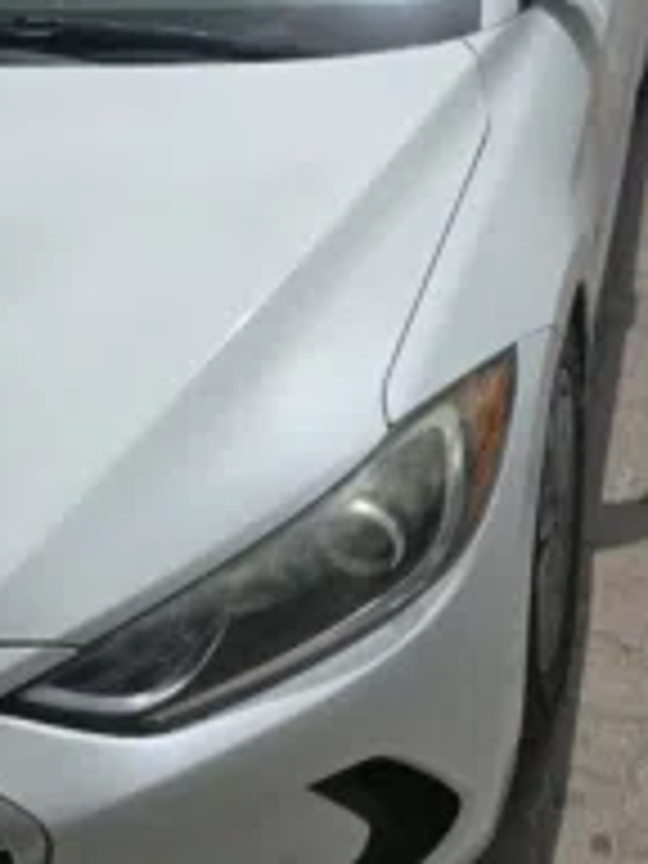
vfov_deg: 39.1
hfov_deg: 30.3
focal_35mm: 48
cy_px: 270
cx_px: 342
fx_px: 1198
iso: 12
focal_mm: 6.3
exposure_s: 1/1962
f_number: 1.7
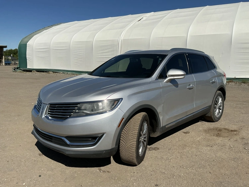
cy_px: 94
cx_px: 124
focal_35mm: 28
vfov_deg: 49.8
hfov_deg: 63.4
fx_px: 201
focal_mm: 3
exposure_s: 1/4065
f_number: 1.8
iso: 25
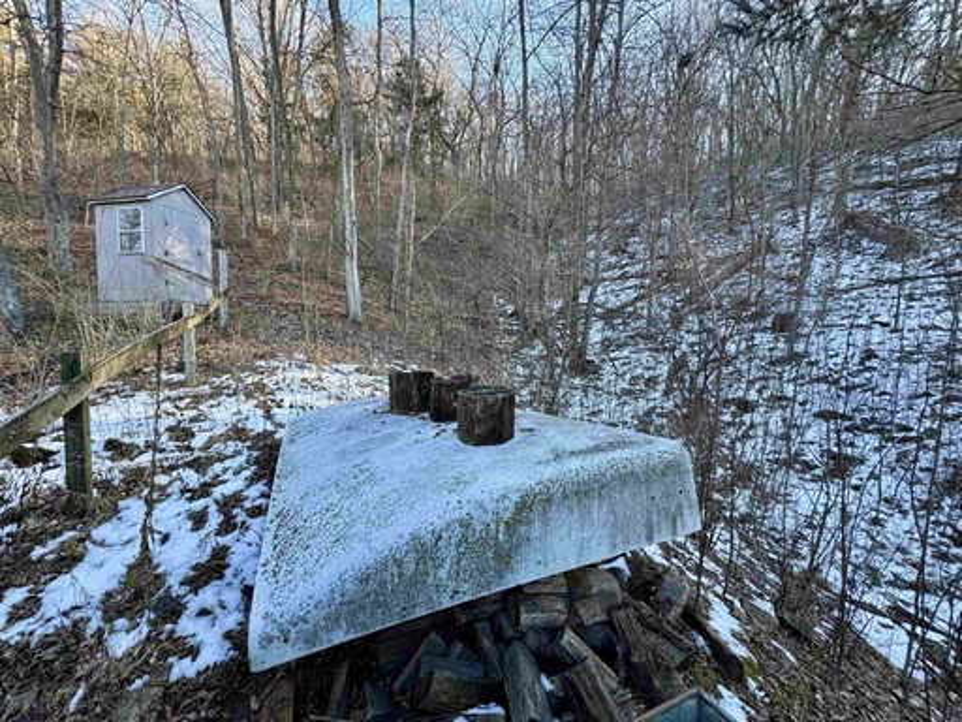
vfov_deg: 85.7
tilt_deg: -4.5
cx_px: 481
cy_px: 361
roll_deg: -0.6
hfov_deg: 102.1
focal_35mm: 14
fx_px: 389
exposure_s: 1/105
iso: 40
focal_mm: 2.22
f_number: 2.2
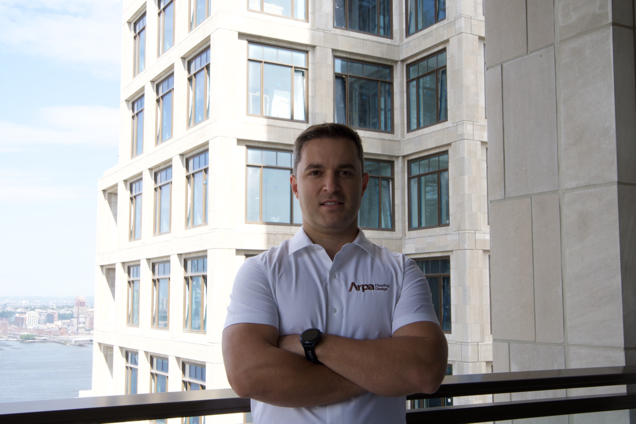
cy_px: 212
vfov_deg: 30.8
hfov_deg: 45.0
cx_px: 318
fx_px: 768
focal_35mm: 44
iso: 320
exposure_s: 1/125
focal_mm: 29
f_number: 11
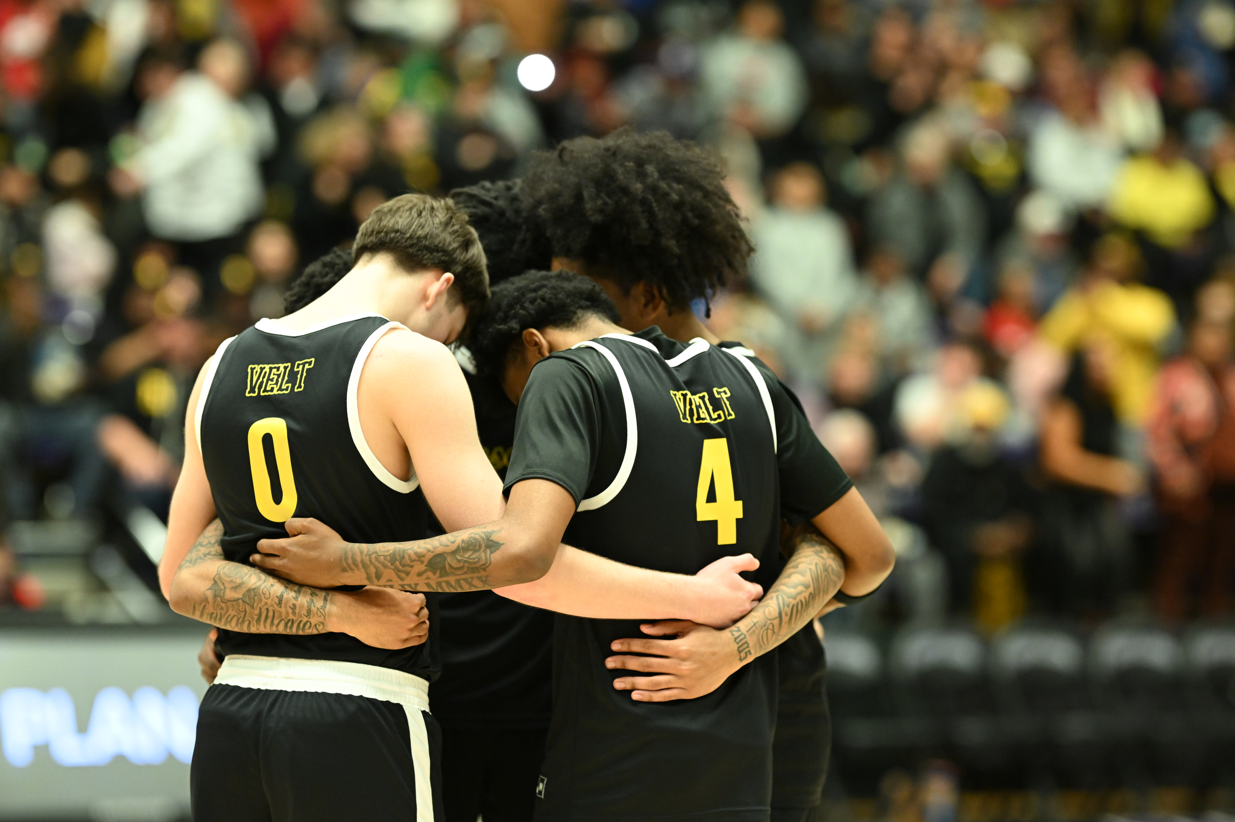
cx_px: 618
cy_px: 411
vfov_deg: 10.2
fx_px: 4629
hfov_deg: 15.2
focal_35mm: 135
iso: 3200
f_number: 2
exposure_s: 1/640
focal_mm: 135
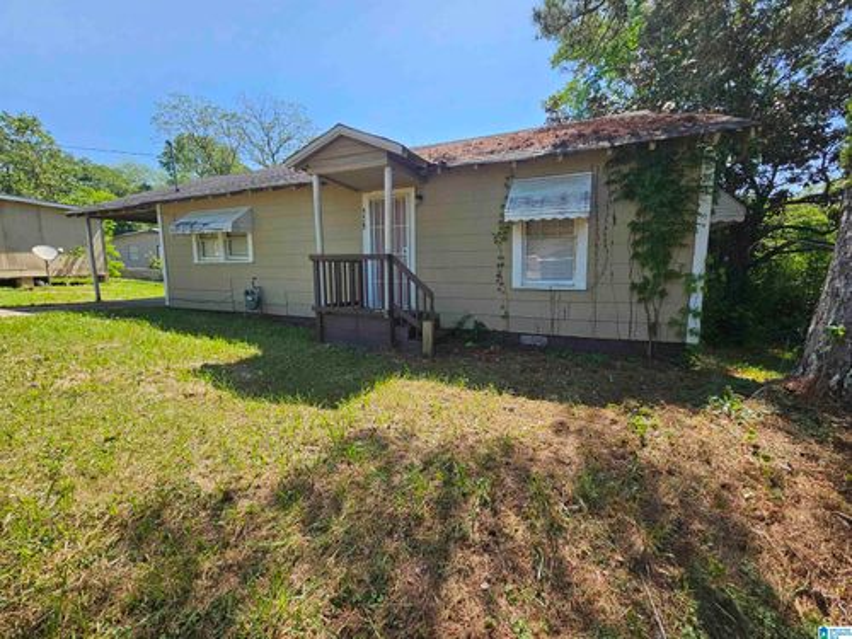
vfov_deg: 89.9
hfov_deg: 106.2
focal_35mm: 13
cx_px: 426
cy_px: 320
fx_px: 320
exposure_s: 1/960
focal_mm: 2.2
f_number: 2.2
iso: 50
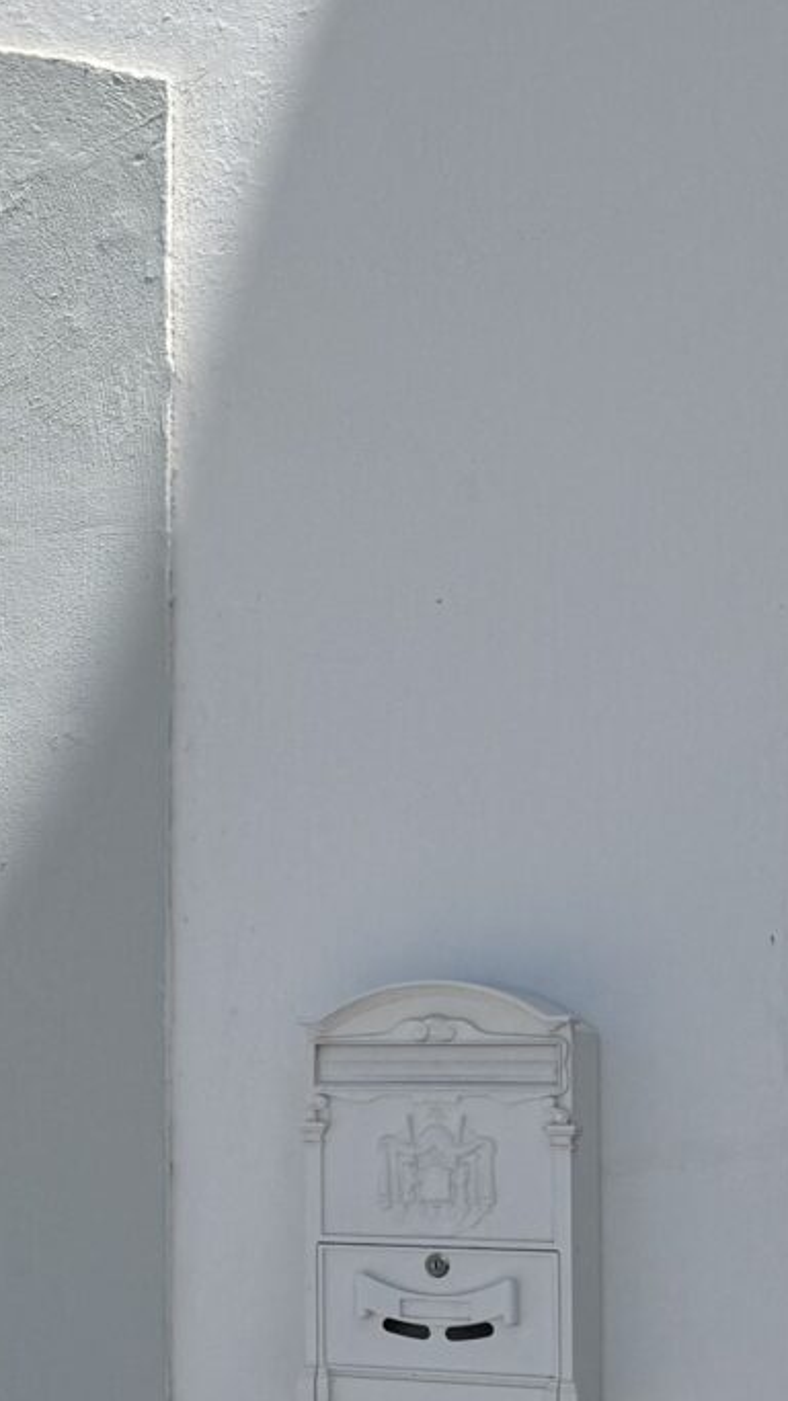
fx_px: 3642
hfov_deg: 10.4
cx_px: -1190
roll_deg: -3.5
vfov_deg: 21.8
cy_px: 847
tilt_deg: +4.3
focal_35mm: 98
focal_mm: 6.76
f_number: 1.78
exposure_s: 1/8130
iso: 80
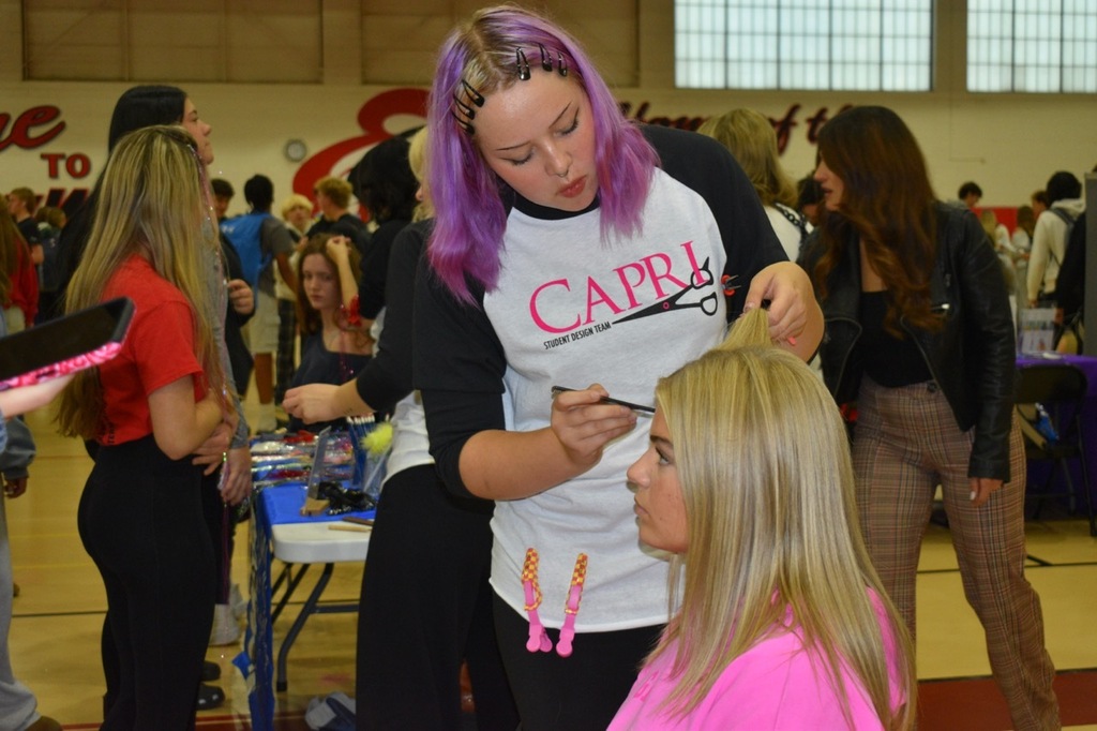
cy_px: 366
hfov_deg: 35.1
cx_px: 548
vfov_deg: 23.8
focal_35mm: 57
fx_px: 1736
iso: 1000
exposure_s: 1/125
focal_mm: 38
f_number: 4.8
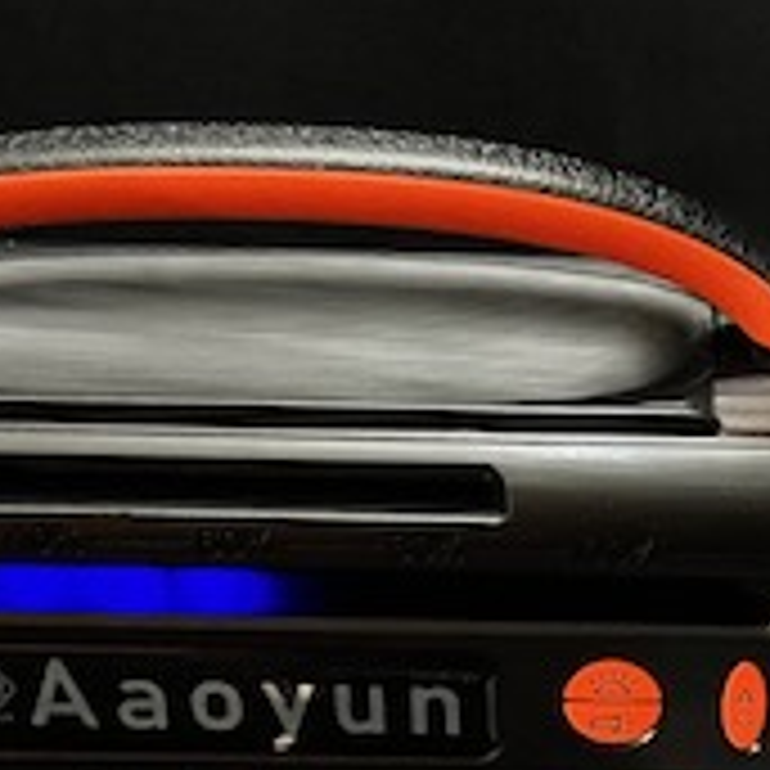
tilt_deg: -43.1
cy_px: 802
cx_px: 684
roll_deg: -2.8
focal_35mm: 86
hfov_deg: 19.8
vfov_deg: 19.5
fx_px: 2164
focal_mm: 5.1
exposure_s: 1/30
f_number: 1.6
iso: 640
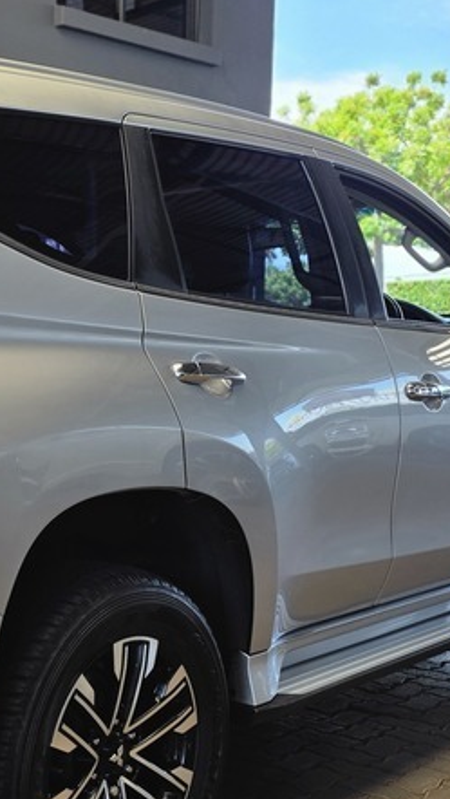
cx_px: -51
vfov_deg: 35.9
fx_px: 1229
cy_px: 486
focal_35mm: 58
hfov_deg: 19.8
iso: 50
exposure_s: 1/359
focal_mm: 6.25
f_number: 1.7
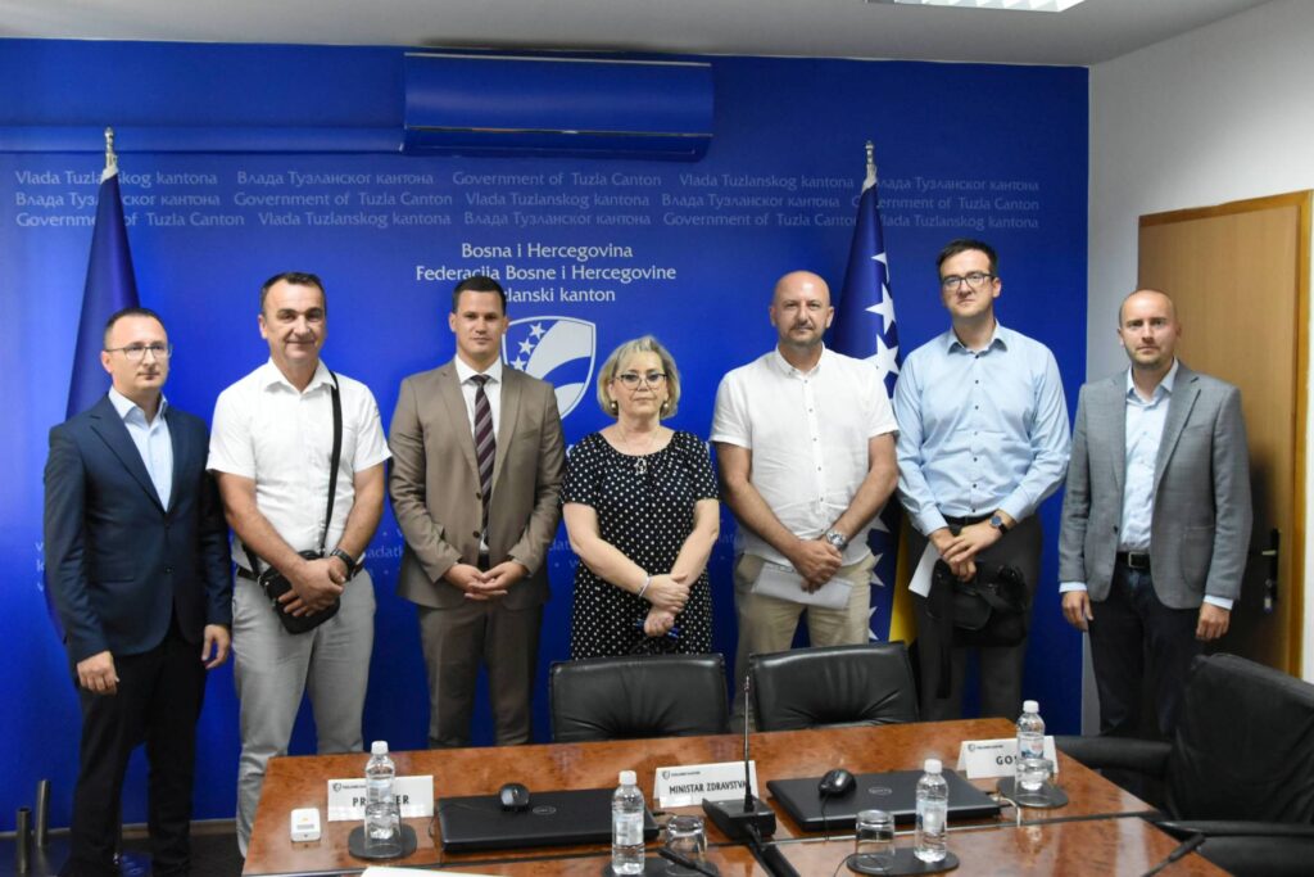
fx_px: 1424
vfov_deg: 34.2
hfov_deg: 49.5
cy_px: 438
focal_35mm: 39
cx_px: 657
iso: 4000
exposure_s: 1/80
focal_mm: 26
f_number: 6.3
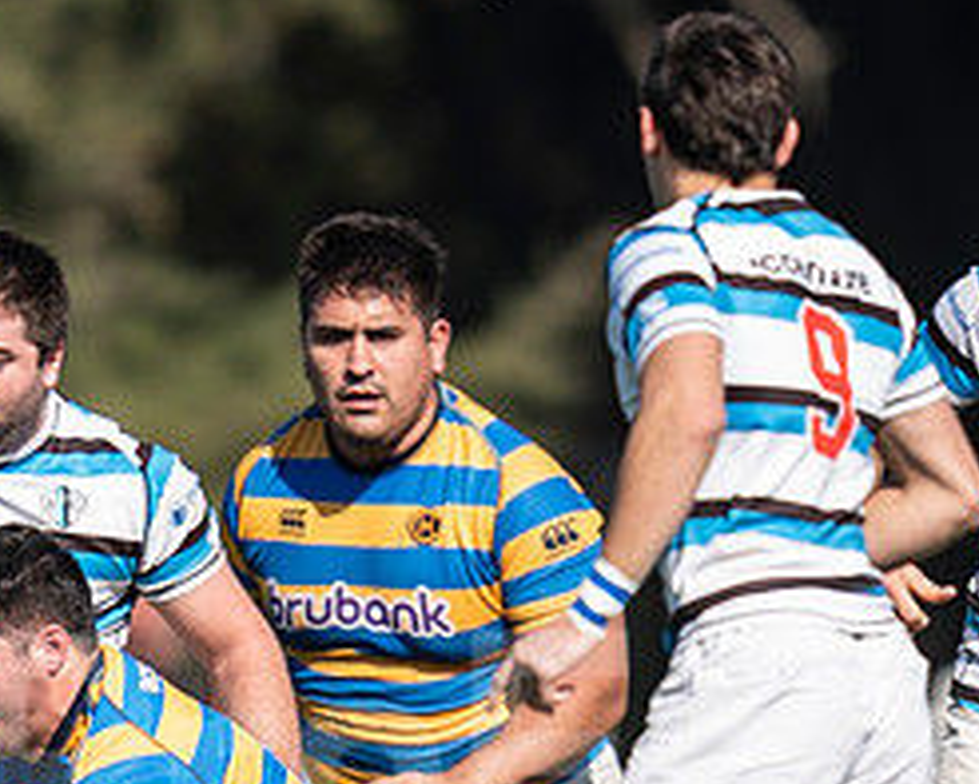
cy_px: 481
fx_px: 52900
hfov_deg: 1.1
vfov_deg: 0.8
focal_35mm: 1825
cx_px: 493
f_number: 2.8
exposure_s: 1/1250
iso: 100
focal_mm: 400
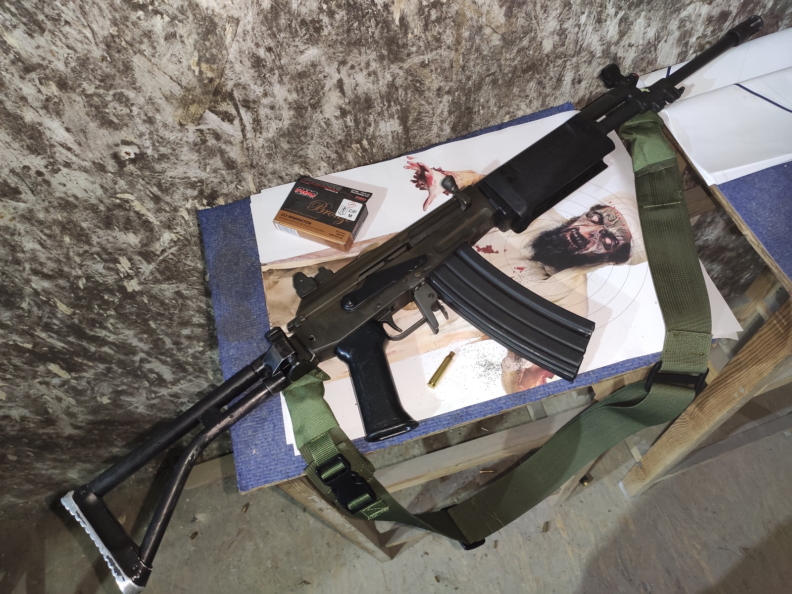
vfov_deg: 53.1
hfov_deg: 67.3
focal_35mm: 26
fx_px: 595
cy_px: 297
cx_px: 396
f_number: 1.75
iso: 818
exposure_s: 1/33
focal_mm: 4.77
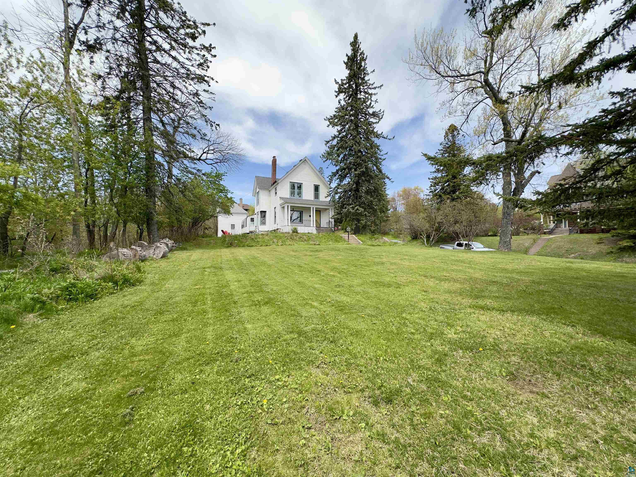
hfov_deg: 102.1
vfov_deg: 85.7
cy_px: 238
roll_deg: +0.3
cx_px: 318
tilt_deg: +3.7
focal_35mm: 14
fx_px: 257
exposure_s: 1/1052
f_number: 2.2
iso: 40
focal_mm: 2.22
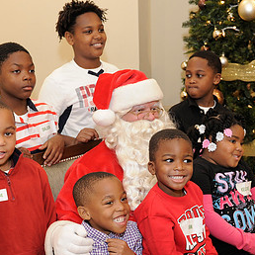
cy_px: 174
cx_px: 167
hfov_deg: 28.0
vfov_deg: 27.9
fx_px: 508
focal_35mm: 61
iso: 1600
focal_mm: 32
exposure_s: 1/100
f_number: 4
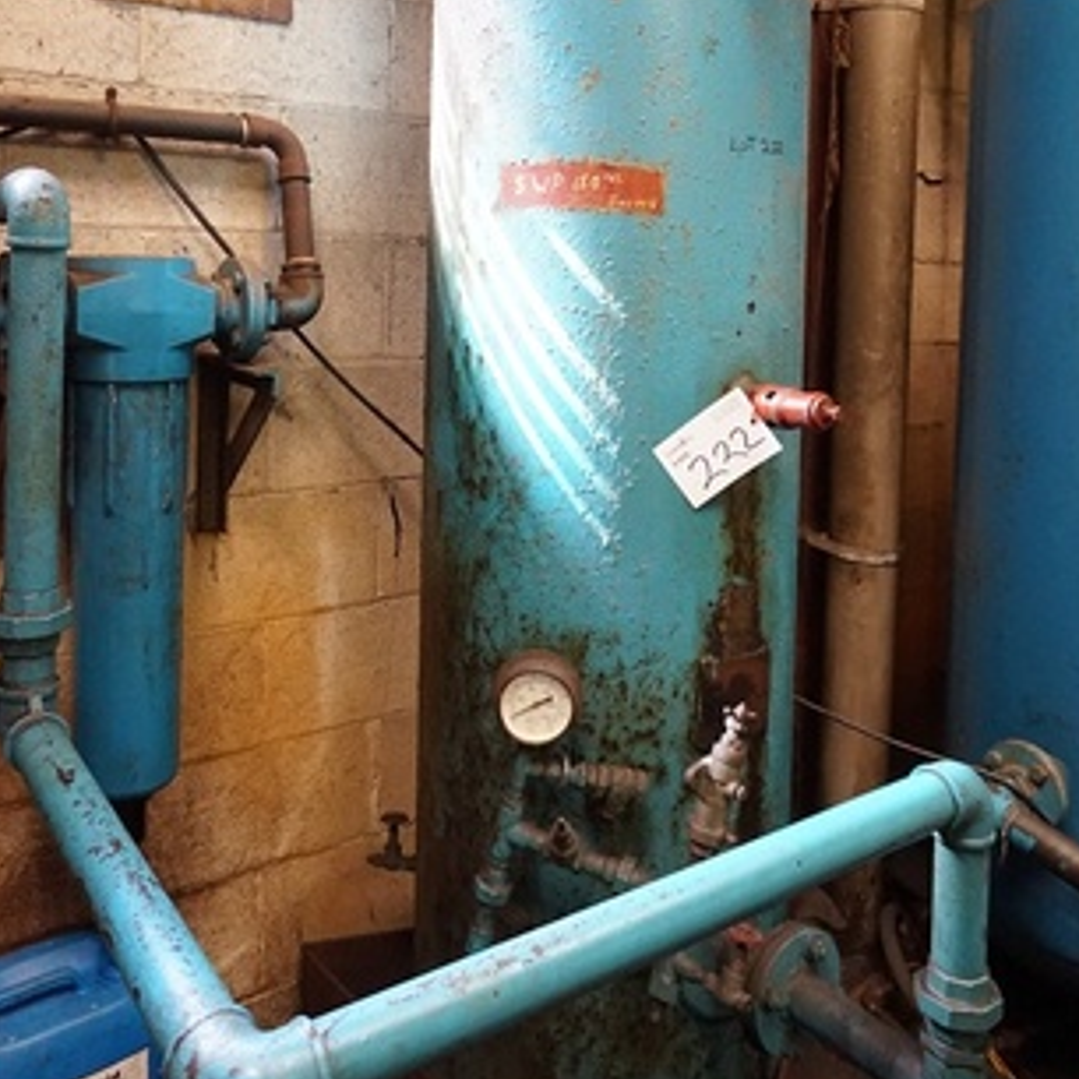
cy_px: 321
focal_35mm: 32
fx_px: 1128
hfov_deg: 51.1
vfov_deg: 49.8
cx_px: 557
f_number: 3.5
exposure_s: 1/60
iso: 3200
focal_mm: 16
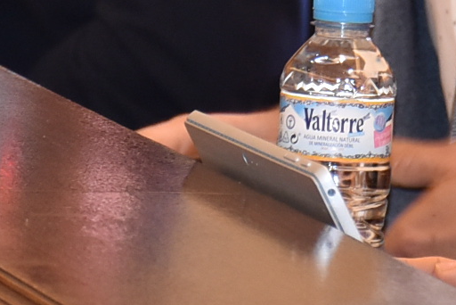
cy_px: -293
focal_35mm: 877
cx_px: 433
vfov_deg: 1.6
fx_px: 11114
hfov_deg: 2.3
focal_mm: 100
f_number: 5.6
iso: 800
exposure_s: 1/60
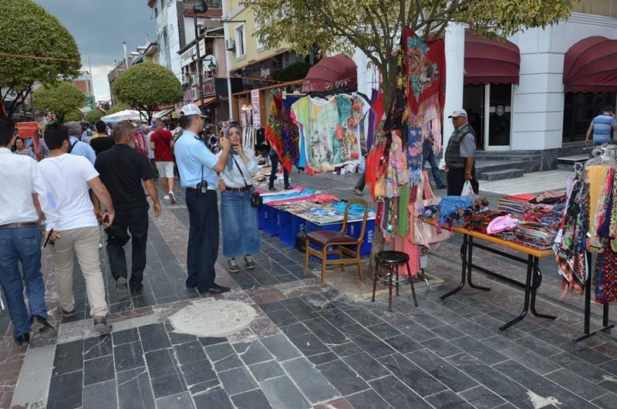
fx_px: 462
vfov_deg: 47.7
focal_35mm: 27
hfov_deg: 67.5
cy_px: 204
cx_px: 308
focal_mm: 18
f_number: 14
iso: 500
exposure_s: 1/250
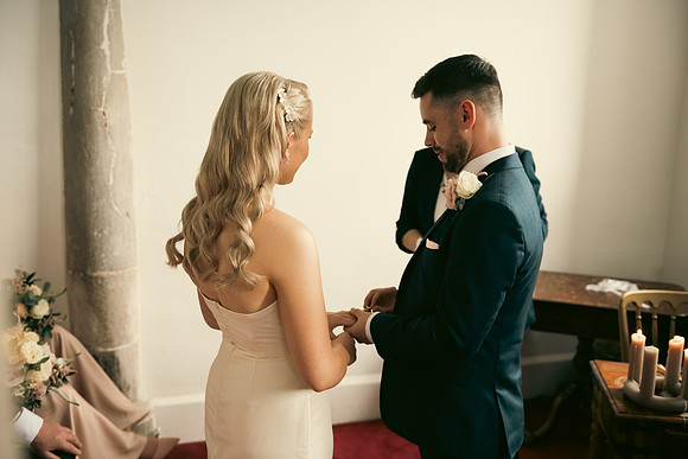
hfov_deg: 53.1
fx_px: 688
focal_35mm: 36
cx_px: 344
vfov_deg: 36.9
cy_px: 230
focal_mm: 36
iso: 800
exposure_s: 1/160
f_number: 3.5
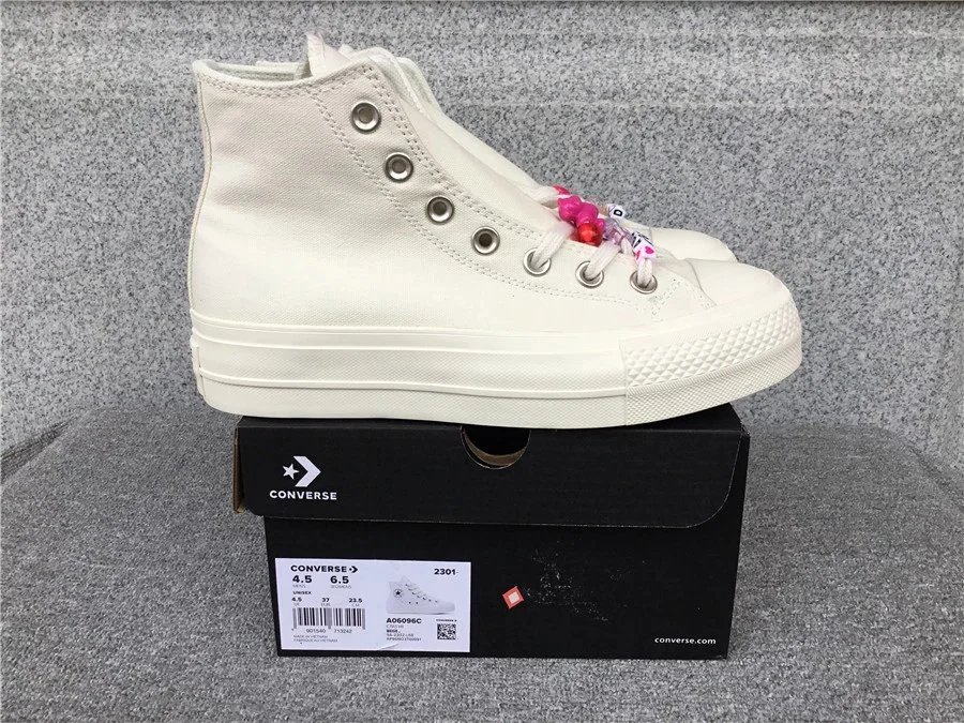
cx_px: 482
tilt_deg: -18.7
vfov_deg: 45.4
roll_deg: -0.2
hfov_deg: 58.4
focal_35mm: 31
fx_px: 863
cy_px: 362
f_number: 2.4
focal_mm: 3.3
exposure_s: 1/401
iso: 25
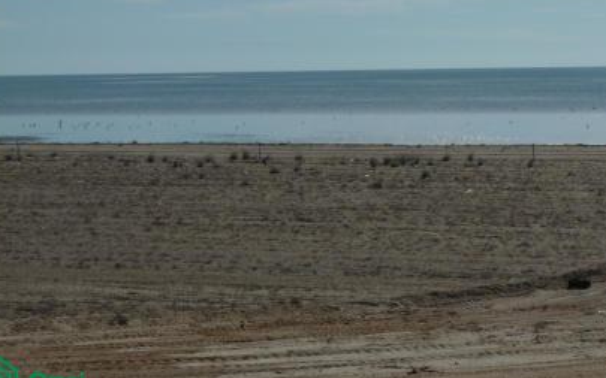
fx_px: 2295
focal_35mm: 139
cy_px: 60
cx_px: 437
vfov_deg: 9.4
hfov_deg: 15.0
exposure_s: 1/1000
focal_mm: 13.7
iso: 80
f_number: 6.3
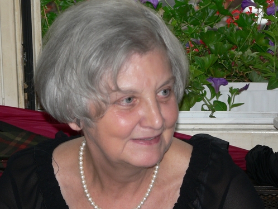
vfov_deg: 8.8
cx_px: 132
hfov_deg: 11.8
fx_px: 1350
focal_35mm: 168
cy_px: 104
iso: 150
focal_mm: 26.2
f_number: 3.3
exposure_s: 1/60
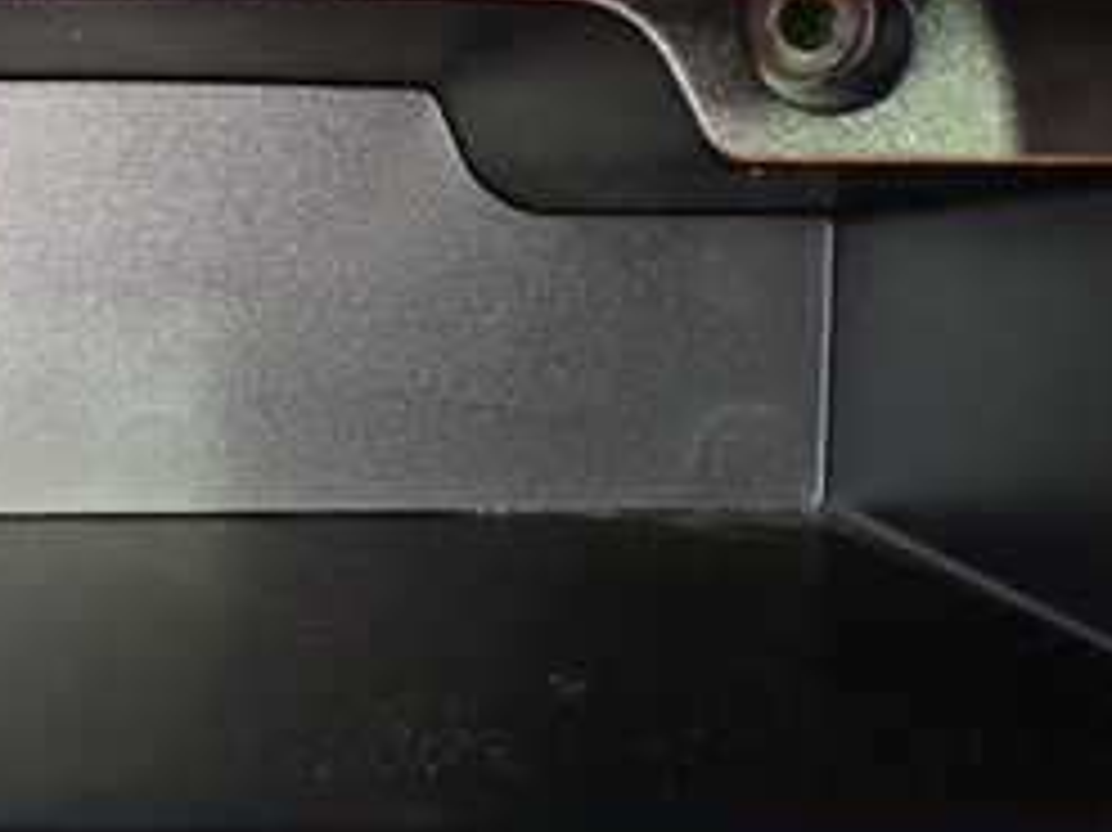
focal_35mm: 73
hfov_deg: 25.7
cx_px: 63
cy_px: 445
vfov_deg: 20.1
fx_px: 2344
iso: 800
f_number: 2.3
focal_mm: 5.4
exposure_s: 1/25
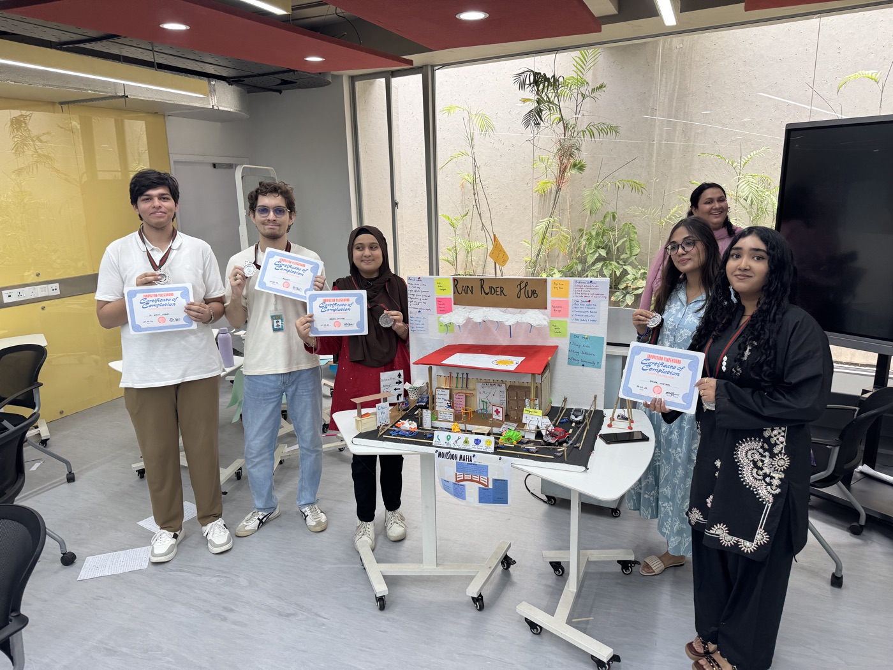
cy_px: 335
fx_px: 619
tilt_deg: -12.2
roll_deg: +2.1
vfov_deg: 56.8
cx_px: 446
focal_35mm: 24
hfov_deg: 71.6
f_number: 1.78
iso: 64
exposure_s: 1/198
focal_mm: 6.76
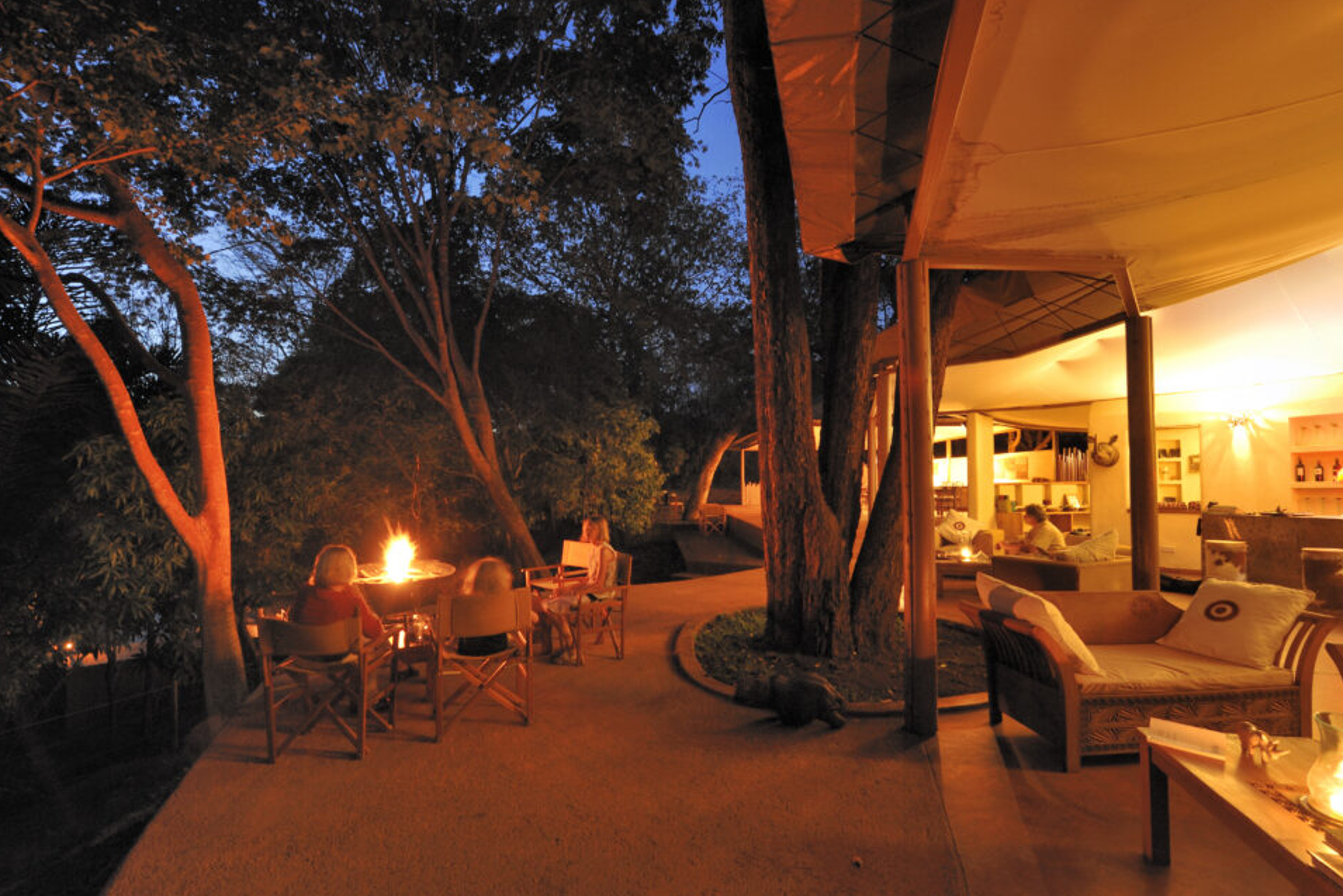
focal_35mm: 15
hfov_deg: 100.4
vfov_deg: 77.3
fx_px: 560
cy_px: 471
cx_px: 658
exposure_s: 5
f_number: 8
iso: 1250
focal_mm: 14
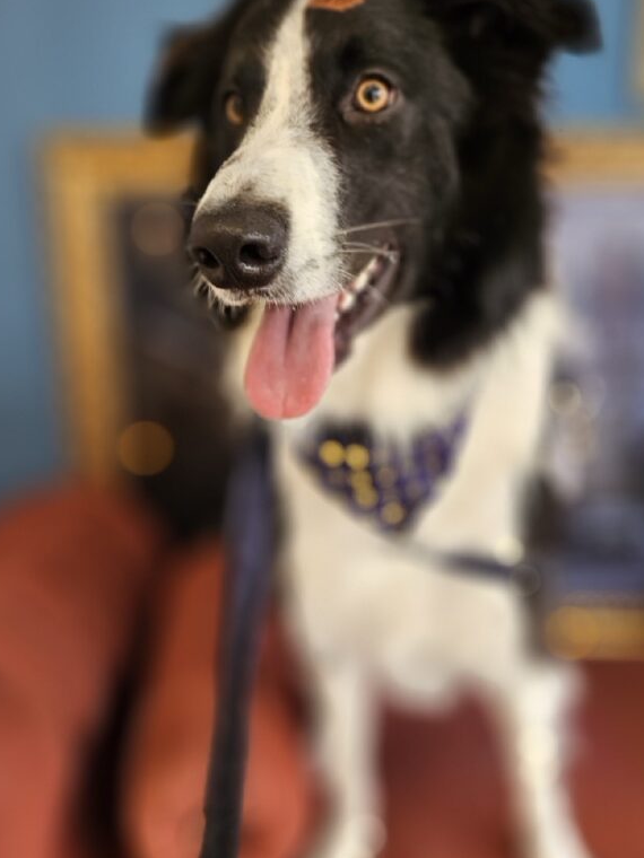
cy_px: 409
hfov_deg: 45.4
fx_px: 769
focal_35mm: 31
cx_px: 351
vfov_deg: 58.3
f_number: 1.8
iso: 200
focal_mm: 5.4
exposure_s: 1/120
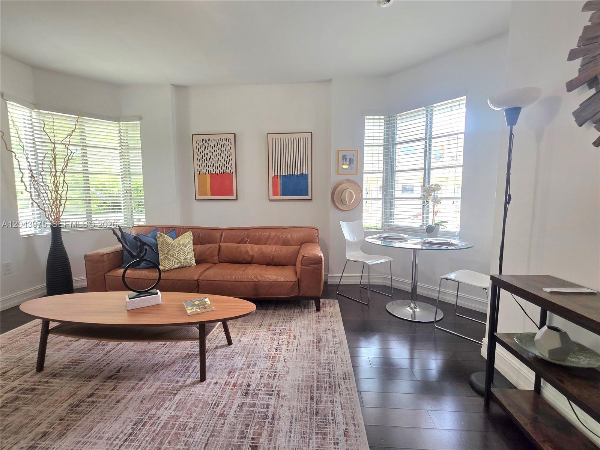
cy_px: 225
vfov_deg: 89.9
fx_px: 225
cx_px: 300
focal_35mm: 13
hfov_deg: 106.2
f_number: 1.9
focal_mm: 2.2
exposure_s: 1/120
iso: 125
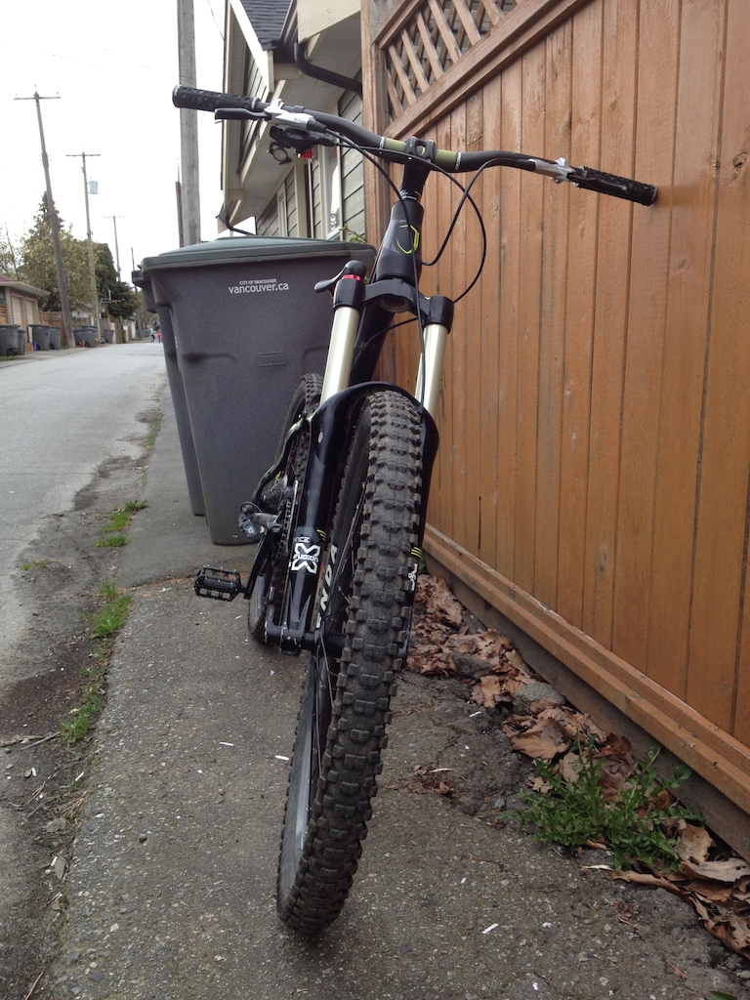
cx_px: 375
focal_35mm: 35
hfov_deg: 40.7
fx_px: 1011
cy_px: 500
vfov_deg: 52.6
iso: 50
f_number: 2.4
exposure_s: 1/187
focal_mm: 4.28
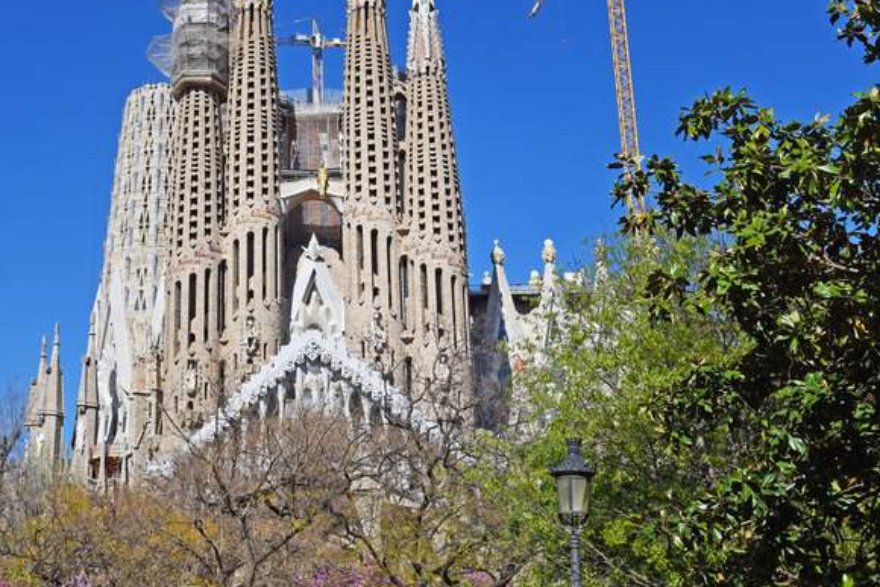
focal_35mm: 53
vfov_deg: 25.4
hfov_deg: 37.1
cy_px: 211
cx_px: 291
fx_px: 1296
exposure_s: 1/320
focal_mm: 30
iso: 100
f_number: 10
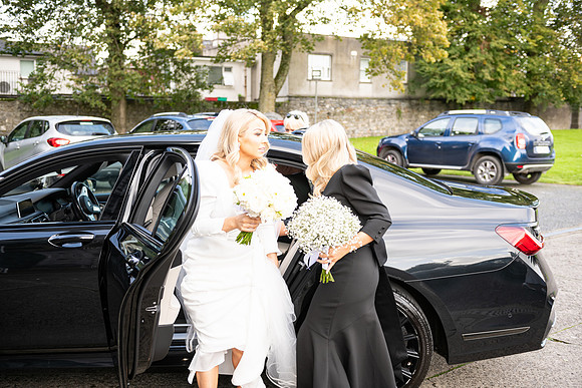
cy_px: 194
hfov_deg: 48.4
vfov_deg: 33.4
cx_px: 291
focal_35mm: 40
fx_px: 647
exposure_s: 1/160
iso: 125
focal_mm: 40
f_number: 3.5
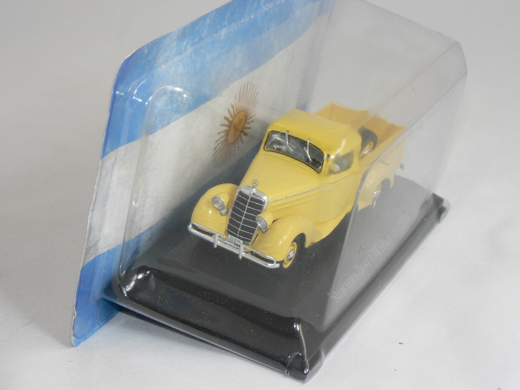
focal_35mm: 87
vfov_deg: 17.0
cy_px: 195
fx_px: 1307
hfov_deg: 22.5
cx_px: 260
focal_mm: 14.5
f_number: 3.2
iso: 80
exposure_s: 1/60
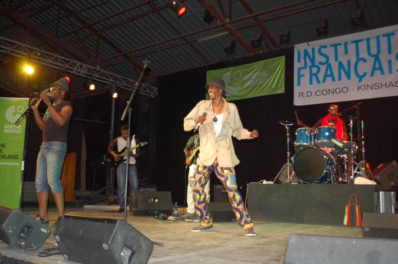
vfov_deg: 36.7
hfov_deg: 53.2
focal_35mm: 36
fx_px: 397
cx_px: 199
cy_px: 132
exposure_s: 1/60
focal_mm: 24
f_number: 4.2
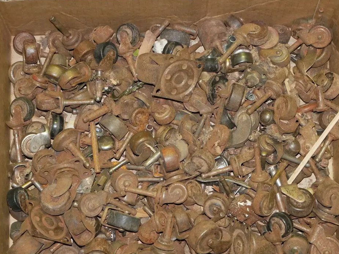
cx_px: 182
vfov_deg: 15.1
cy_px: 134
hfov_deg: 20.0
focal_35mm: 98
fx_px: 960
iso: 3200
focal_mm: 44
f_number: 5.6
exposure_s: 1/125
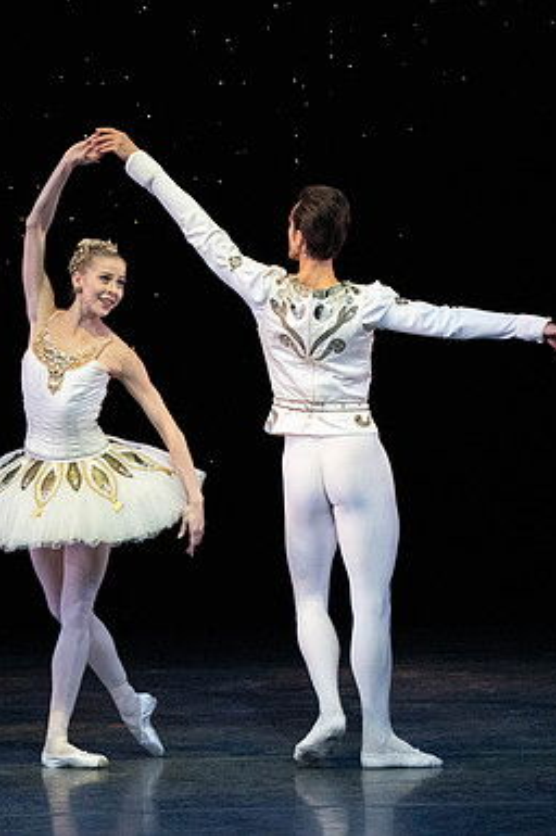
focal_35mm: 525
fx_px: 12183
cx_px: 0
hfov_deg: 2.6
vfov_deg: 3.9
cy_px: 418
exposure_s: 1/500
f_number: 11
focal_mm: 348
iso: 20000
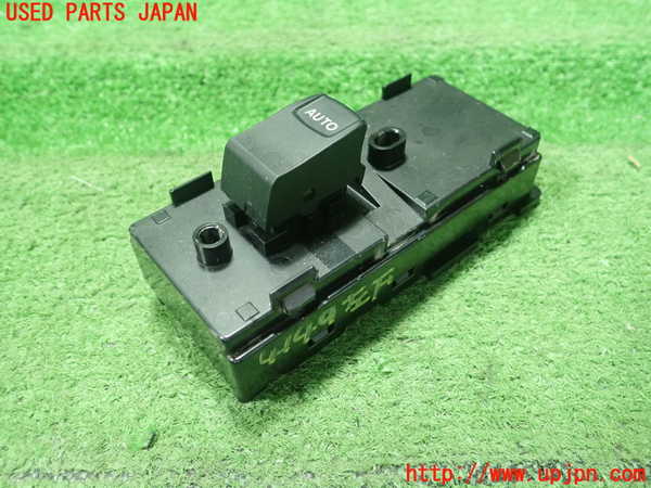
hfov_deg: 60.0
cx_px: 326
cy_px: 244
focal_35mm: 30
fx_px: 564
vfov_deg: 46.8
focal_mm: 5.5
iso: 800
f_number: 2.3
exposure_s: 1/100
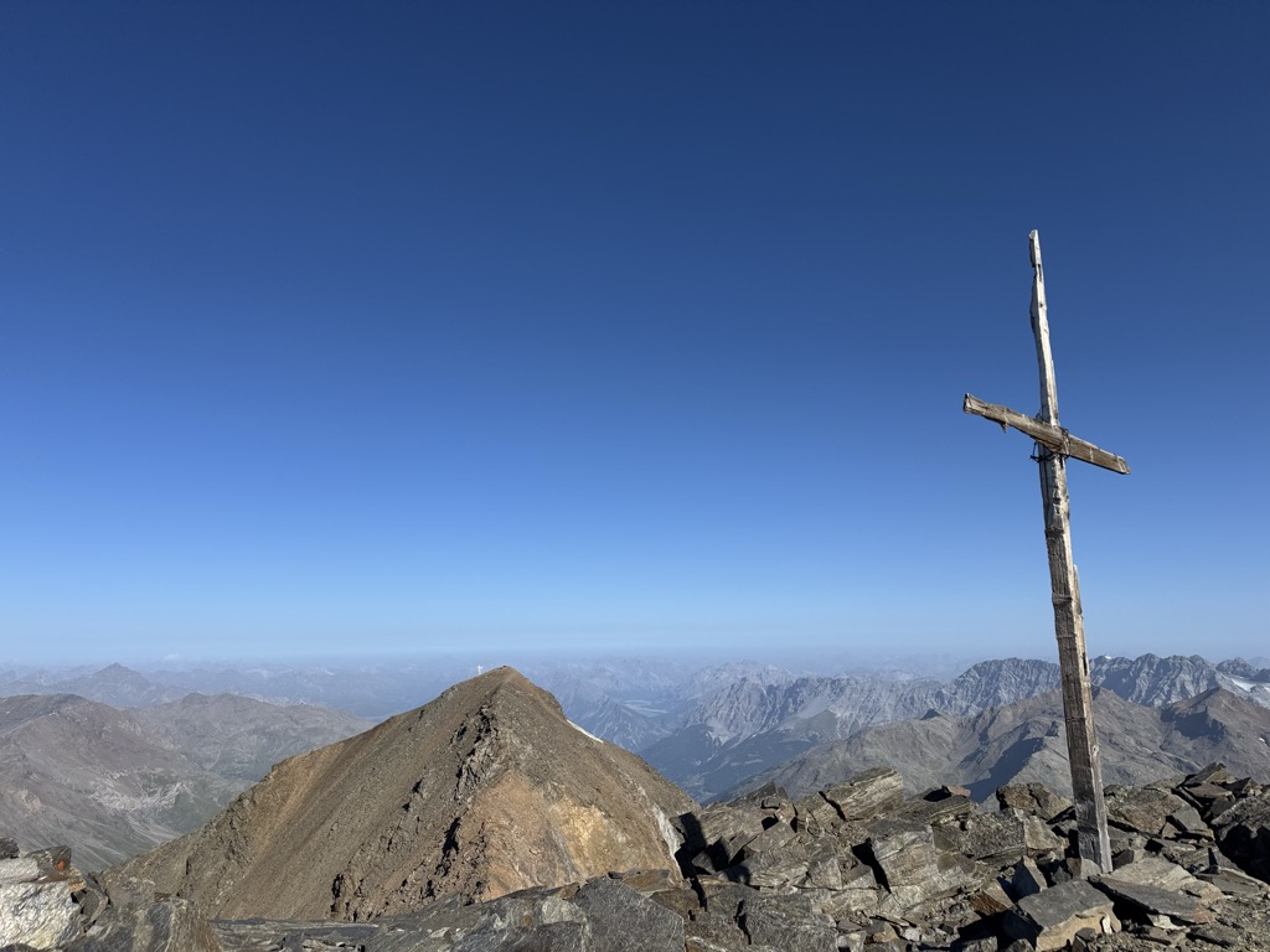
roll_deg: +0.4
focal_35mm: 24
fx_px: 881
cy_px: 476
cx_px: 635
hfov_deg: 71.6
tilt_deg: +10.1
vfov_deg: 56.8
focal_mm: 6.76
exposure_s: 1/7092
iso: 80
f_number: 1.78
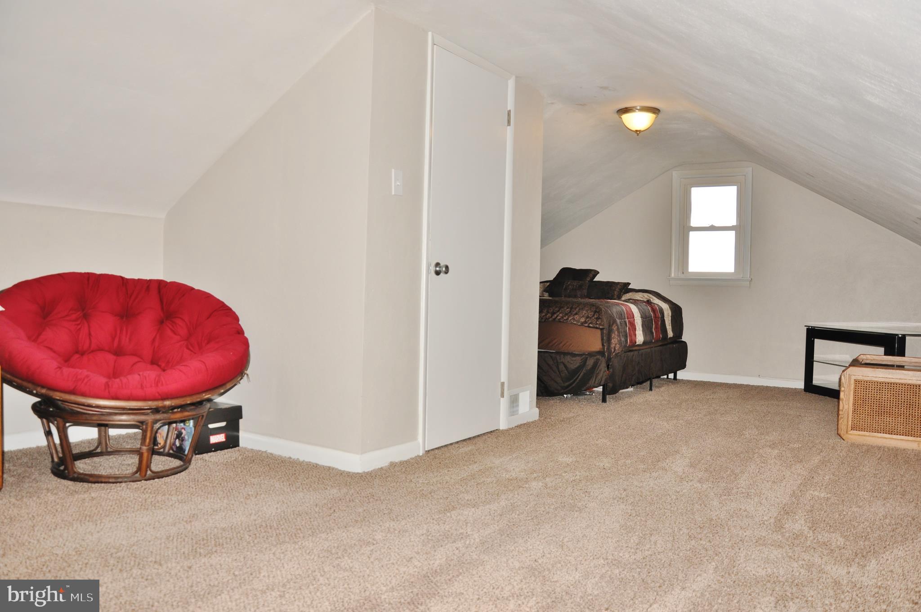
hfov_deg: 67.4
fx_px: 690
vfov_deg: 47.8
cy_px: 306
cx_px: 460
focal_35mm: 27
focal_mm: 18
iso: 200
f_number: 5.6
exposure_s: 1/60
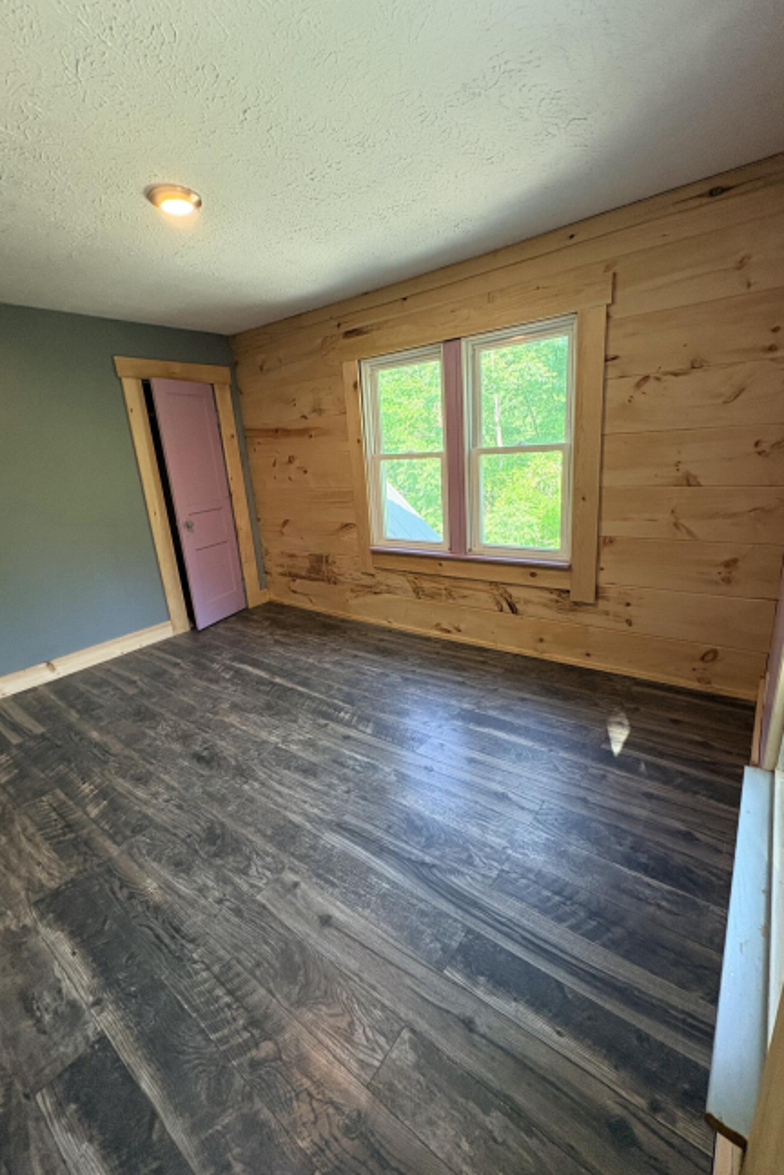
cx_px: 405
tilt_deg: -15.7
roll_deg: +3.2
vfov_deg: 100.4
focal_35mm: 15
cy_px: 580
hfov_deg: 77.4
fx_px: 489
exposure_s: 1/120
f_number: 2.2
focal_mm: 2.22
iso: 250
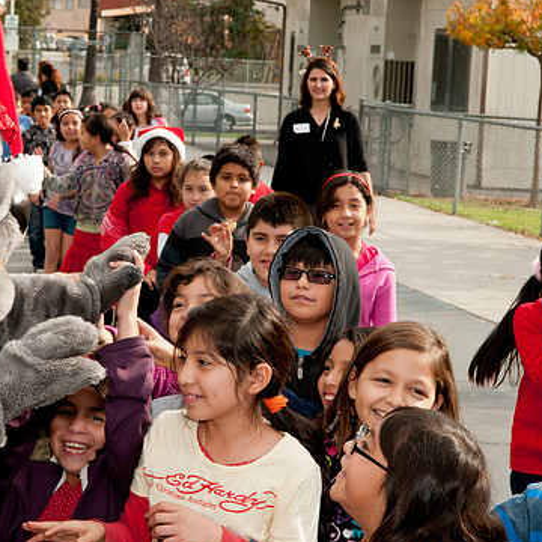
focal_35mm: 113
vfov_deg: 15.5
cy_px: 287
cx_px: 229
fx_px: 1996
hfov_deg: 15.5
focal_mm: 55
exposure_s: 1/320
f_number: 11
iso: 320
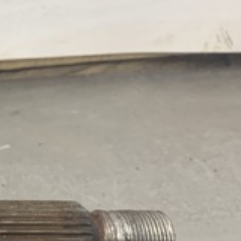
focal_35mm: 92
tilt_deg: -38.0
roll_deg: -1.8
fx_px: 725
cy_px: 182
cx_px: -134
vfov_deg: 18.8
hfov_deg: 16.9
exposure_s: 1/78
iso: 100
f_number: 1.8
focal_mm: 4.25
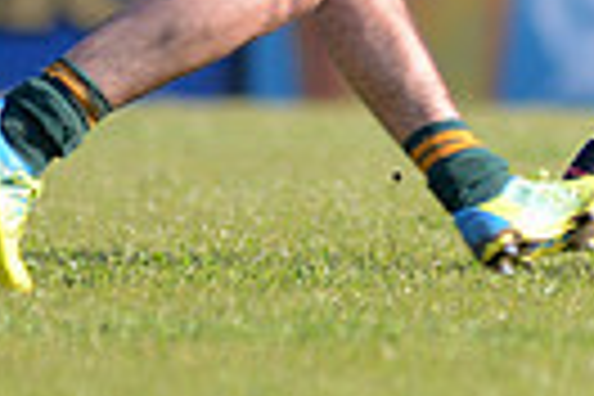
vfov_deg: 0.7
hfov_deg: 1.1
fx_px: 30391
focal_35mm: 1842
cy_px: -389
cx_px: 1094
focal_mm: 420
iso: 400
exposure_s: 1/1250
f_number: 4
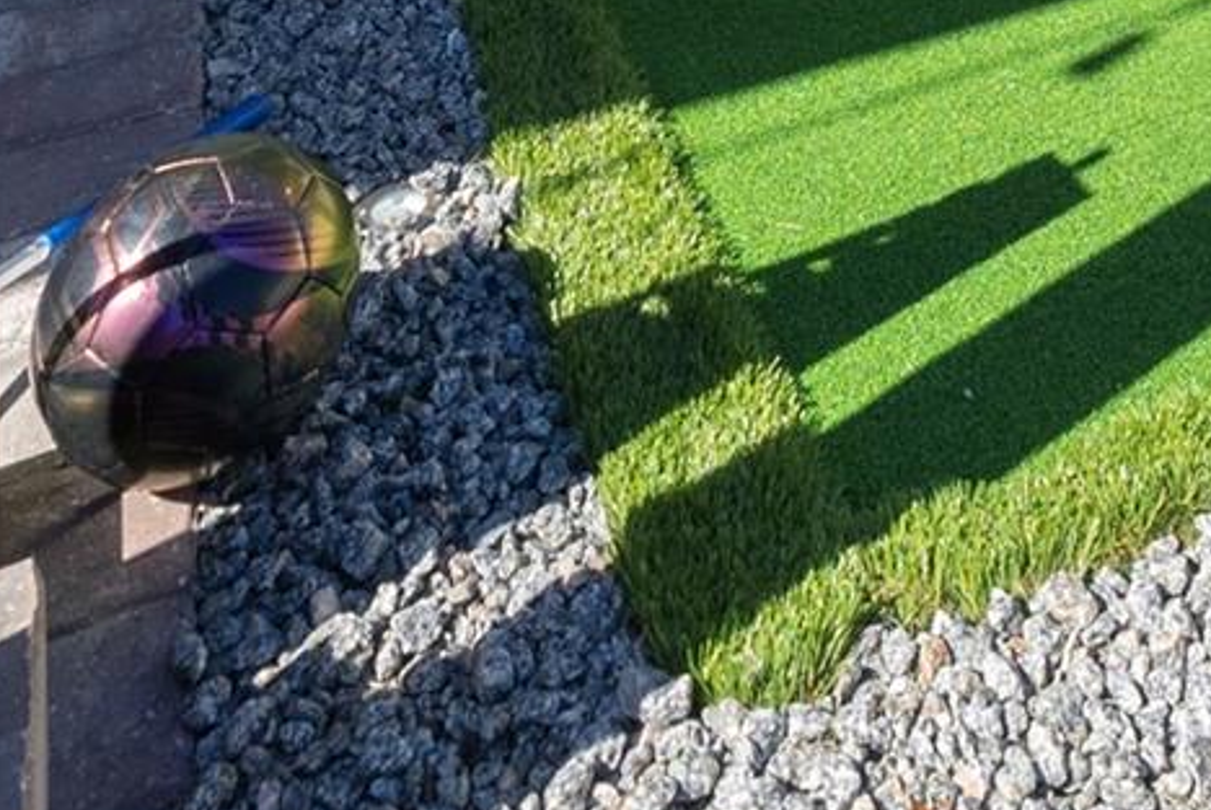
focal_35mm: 41
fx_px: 1380
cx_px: 1045
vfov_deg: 24.6
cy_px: -430
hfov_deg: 44.0
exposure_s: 1/60
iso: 125
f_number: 11
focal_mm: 12
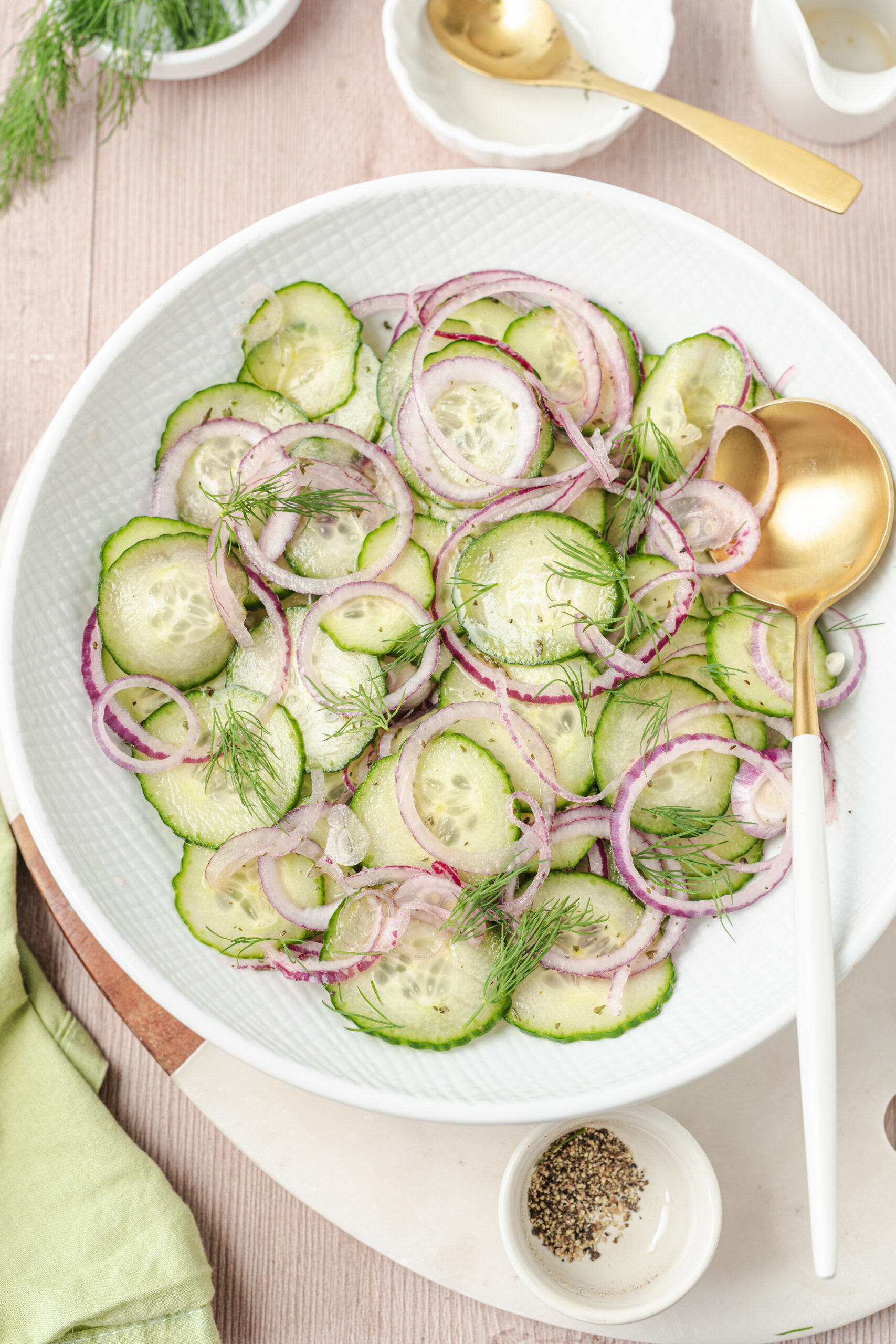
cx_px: 448
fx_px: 1866
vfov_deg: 39.6
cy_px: 672
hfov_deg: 27.0
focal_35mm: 50
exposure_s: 1/20
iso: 250
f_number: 5.6
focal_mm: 50
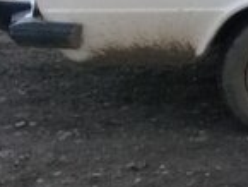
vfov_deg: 10.5
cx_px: 505
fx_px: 1011
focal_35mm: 141
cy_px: 33
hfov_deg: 12.3
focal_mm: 3.3
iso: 50
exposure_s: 1/33
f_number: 2.2
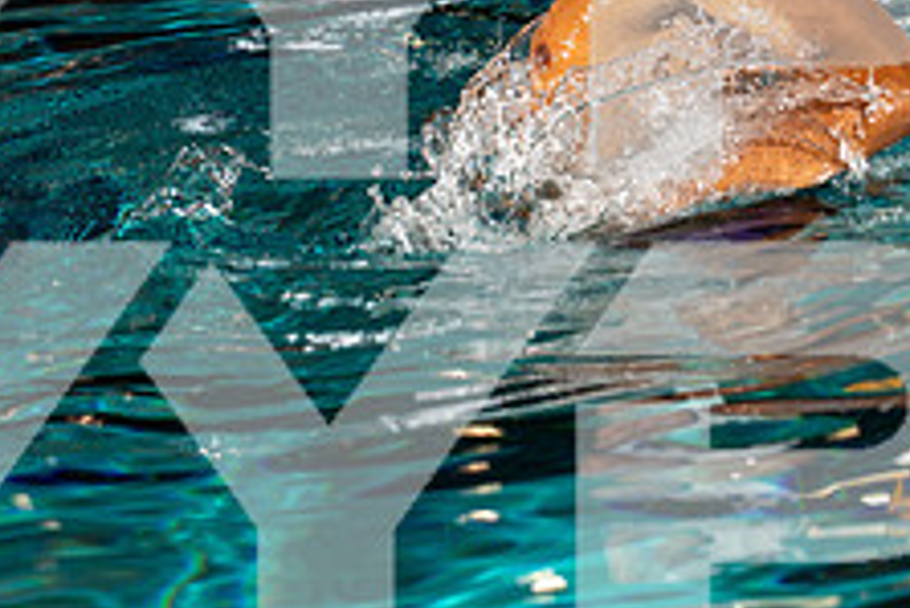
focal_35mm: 182
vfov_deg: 7.5
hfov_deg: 11.3
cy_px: -35
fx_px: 4603
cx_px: 510
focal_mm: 70
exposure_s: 1/250
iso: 100
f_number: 4
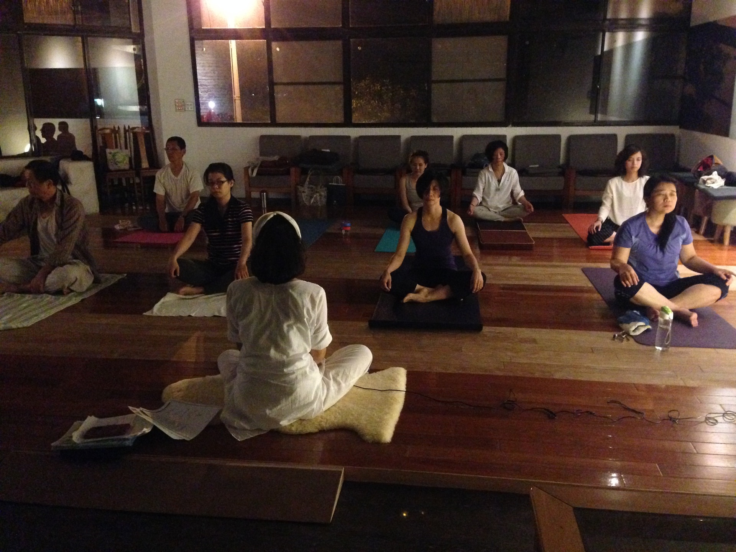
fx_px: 702
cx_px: 368
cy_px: 276
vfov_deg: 42.9
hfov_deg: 55.4
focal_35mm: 33
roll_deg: +0.1
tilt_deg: -13.3
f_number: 2.4
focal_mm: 4.12
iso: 800
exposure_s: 1/15
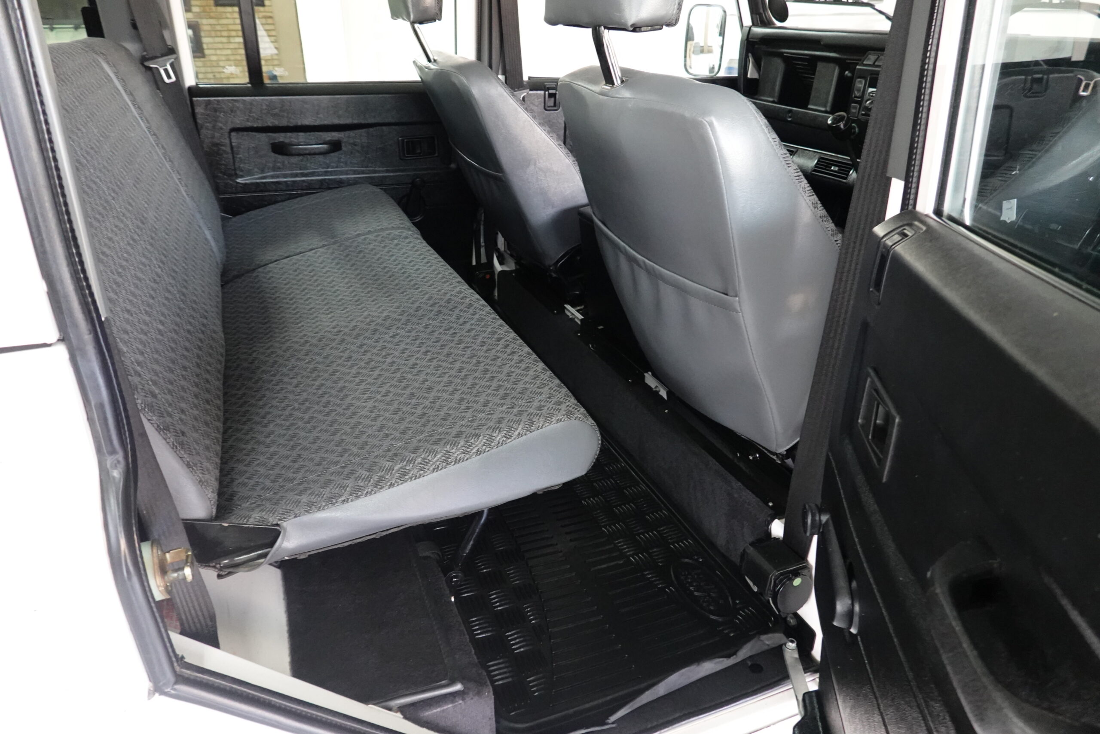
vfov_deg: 53.1
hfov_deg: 73.7
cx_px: 550
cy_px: 367
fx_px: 733
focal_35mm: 24
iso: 2000
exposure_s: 1/30
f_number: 2.8
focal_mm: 9
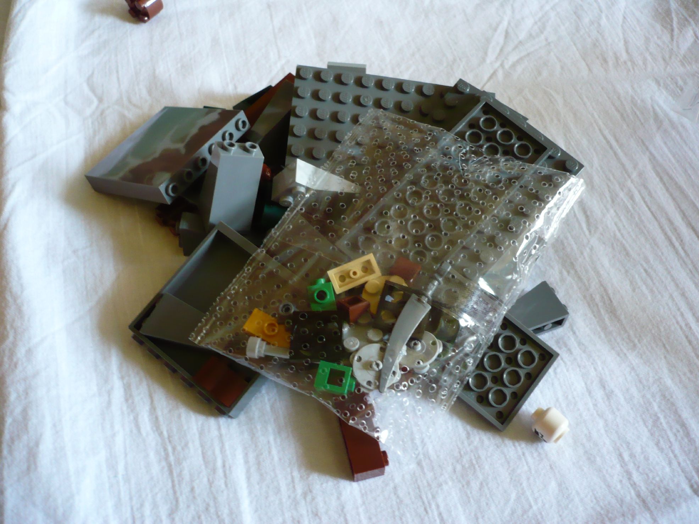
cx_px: 350
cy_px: 262
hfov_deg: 52.6
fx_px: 707
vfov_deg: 40.7
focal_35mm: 35
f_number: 2.8
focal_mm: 5.8
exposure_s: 1/13
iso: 200
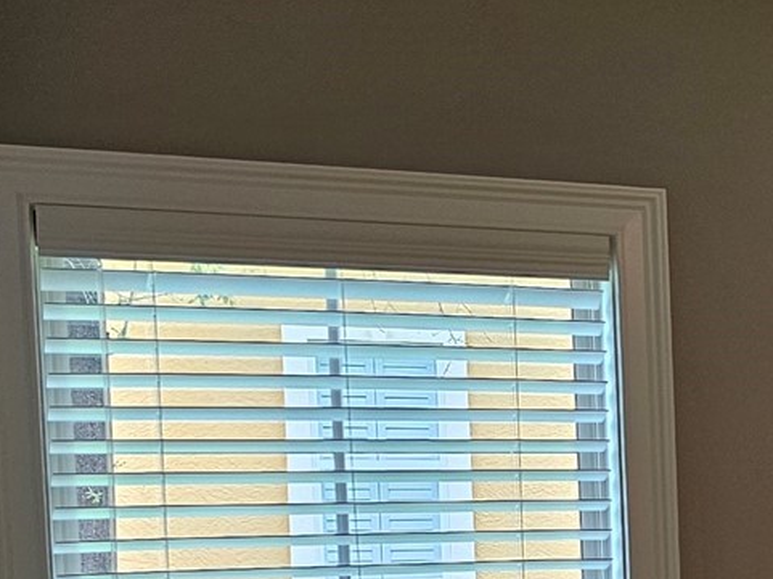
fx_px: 2187
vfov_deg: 14.7
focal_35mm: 98
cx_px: 1506
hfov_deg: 16.0
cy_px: 643
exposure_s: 1/120
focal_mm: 6.3
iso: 125
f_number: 1.7
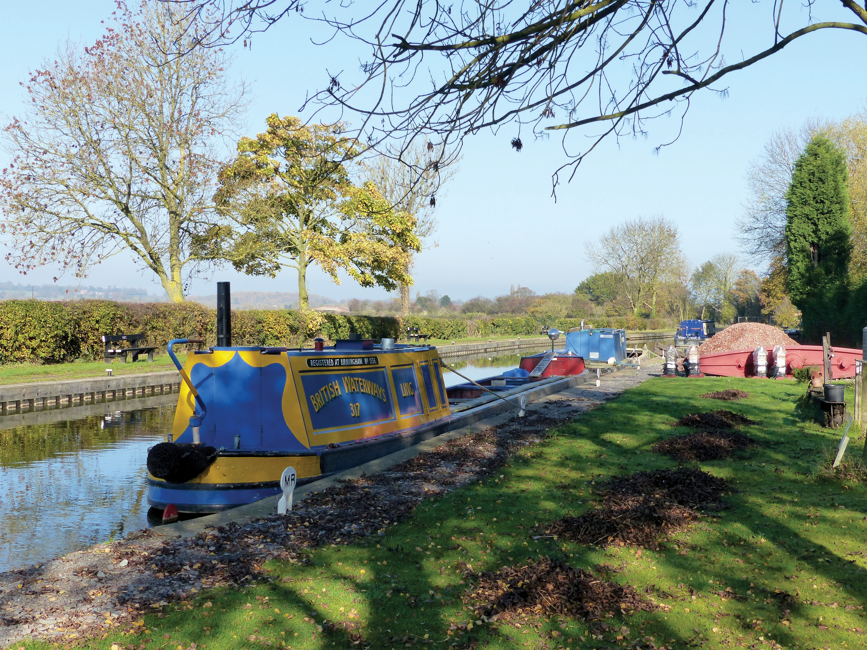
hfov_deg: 42.1
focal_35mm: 45
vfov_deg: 32.2
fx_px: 1127
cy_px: 325
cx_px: 434
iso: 160
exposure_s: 1/640
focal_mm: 8.1
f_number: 4
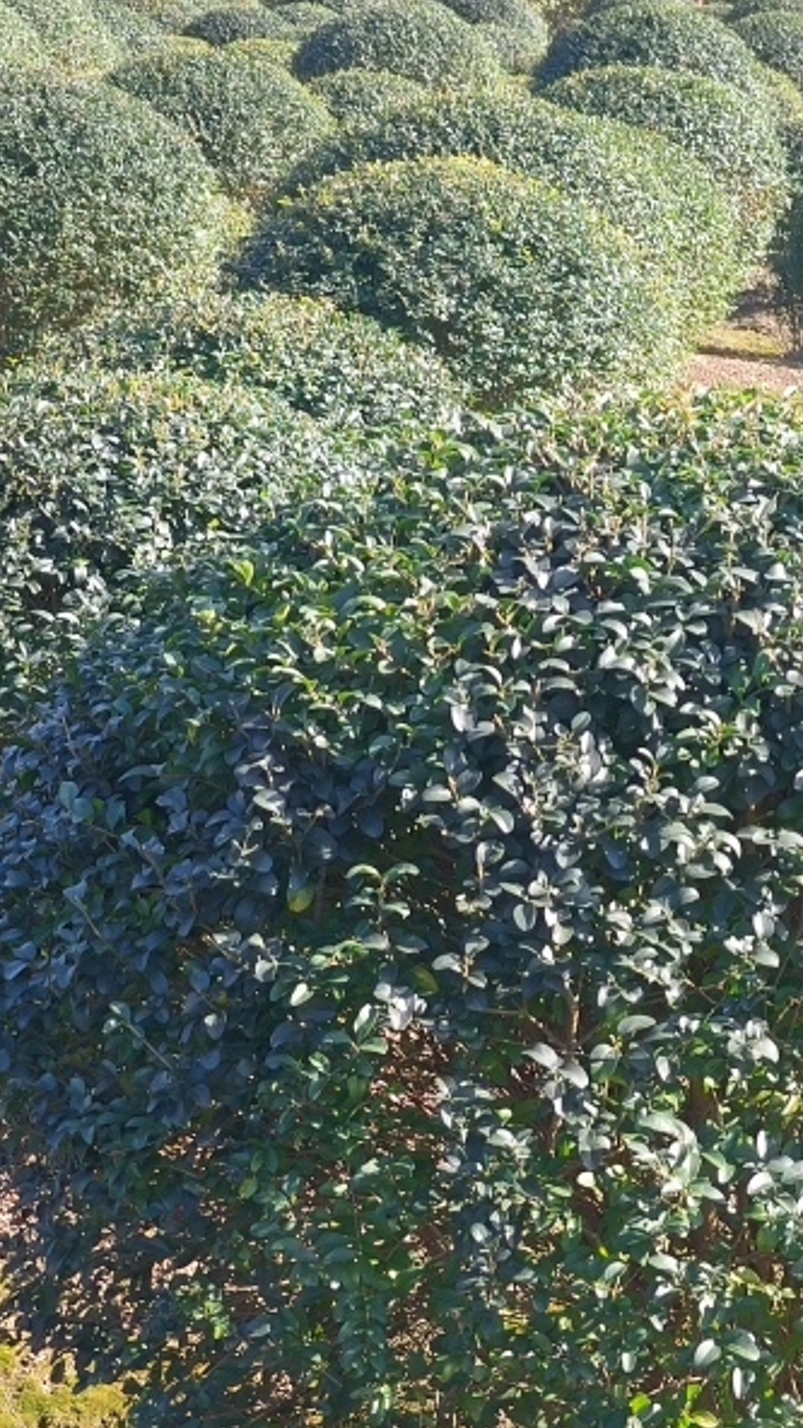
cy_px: 719
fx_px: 2953
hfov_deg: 15.4
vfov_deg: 27.2
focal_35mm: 78
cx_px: 617
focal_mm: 7.08
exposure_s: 1/229
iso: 50
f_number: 2
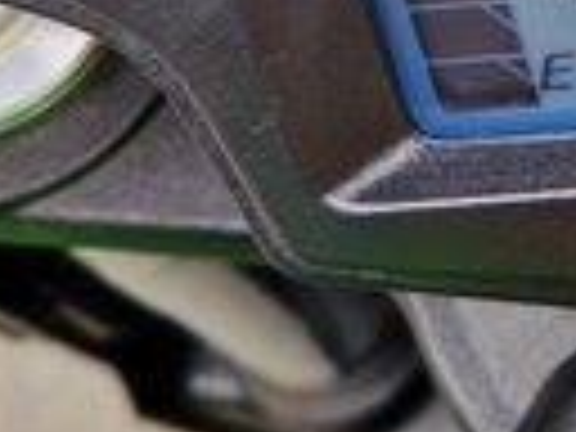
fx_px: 1914
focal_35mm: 115
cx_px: 806
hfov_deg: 16.0
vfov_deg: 11.8
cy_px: -382
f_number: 1.8
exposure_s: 1/289
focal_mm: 5.4
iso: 50
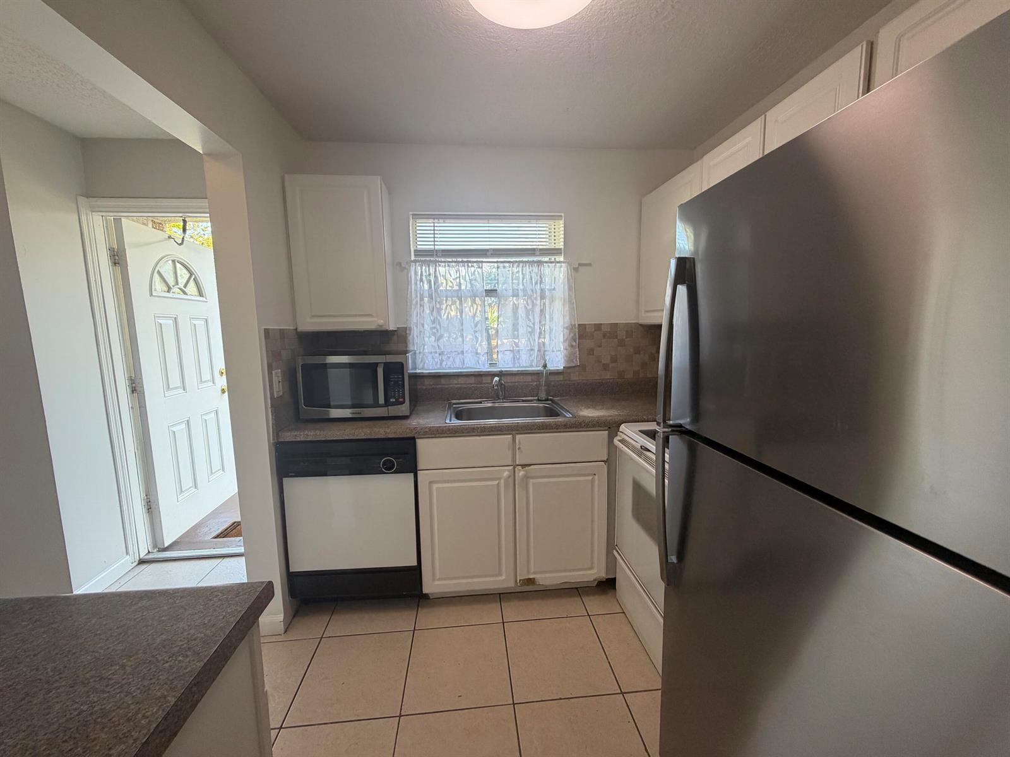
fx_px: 408
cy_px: 378
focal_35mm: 14
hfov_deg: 102.1
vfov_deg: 85.7
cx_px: 505
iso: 125
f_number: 2.2
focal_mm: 2.22
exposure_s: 1/120
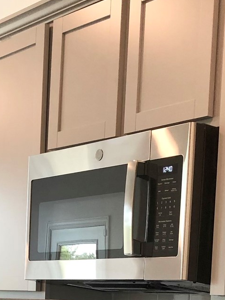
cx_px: 138
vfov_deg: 20.1
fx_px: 780
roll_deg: -2.7
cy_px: 379
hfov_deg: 16.4
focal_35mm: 90
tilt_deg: -4.8
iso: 32
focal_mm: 3.99
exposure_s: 1/30
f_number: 1.8
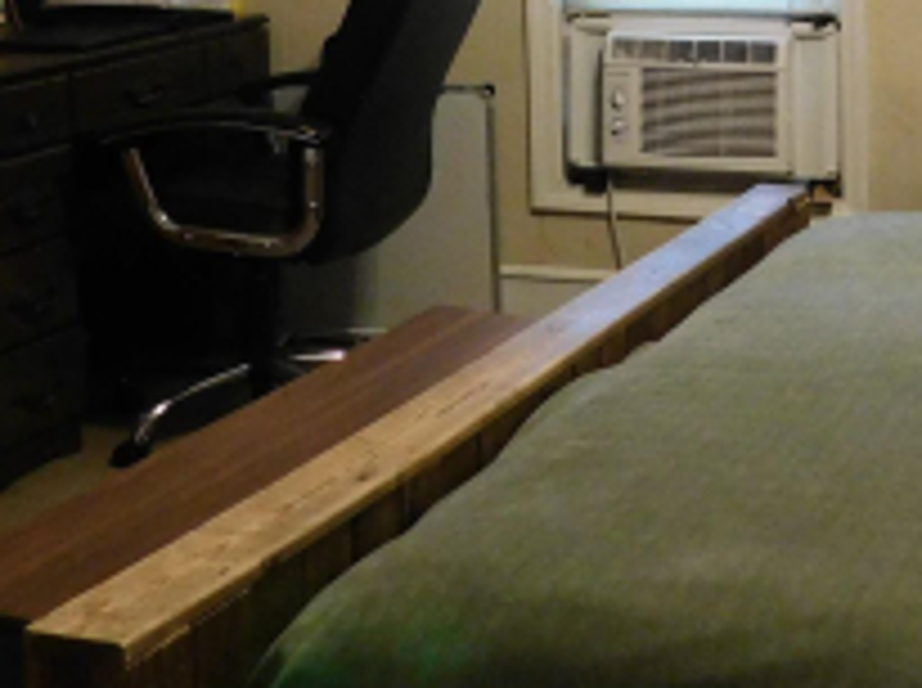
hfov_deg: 25.9
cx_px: 632
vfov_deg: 18.8
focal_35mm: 75
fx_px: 1994
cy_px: -81
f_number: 3
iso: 400
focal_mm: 4
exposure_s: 1/10
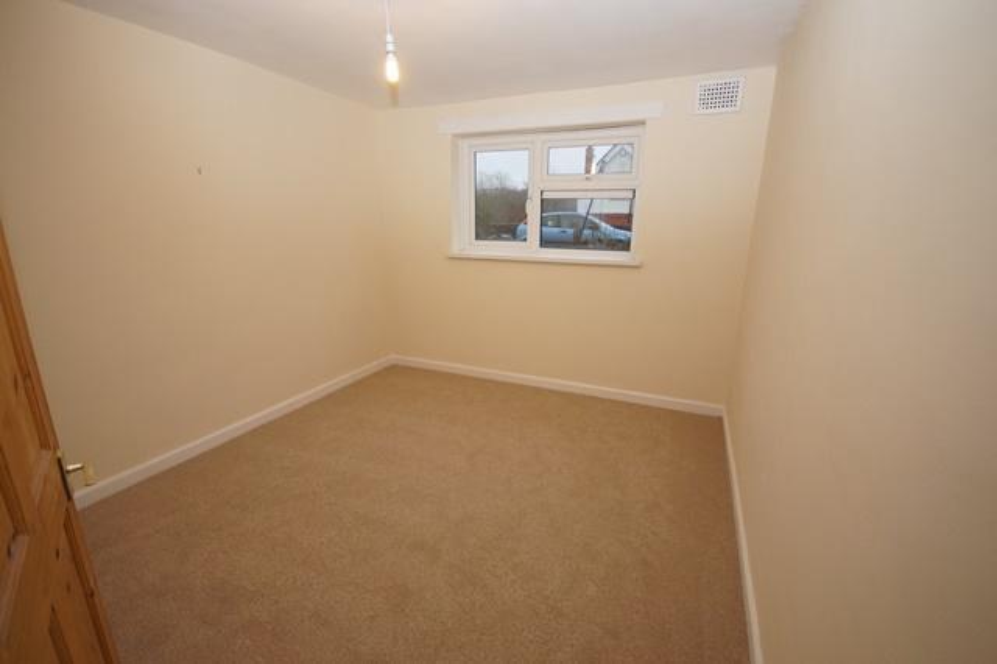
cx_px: 498
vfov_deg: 77.3
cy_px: 332
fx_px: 415
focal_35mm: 15
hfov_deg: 100.4
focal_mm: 10
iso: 800
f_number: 4
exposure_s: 1/100
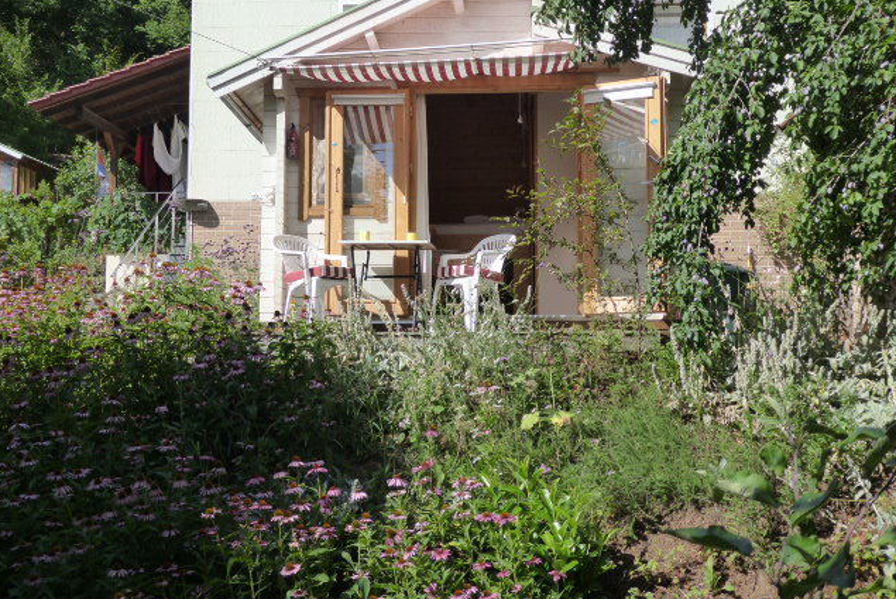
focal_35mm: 44
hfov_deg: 44.5
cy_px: 270
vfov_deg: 30.5
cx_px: 446
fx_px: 1096
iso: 160
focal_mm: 7.2
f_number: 3.8
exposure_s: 1/800
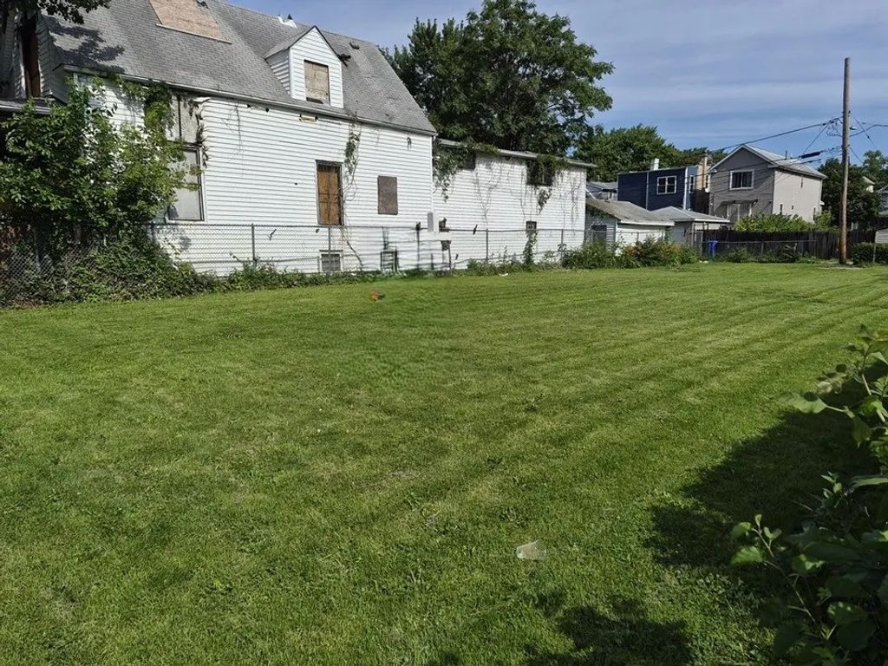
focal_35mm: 23
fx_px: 590
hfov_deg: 73.9
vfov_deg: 58.9
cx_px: 444
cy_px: 333
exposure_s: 1/7696
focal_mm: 5.4
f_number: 1.8
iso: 50
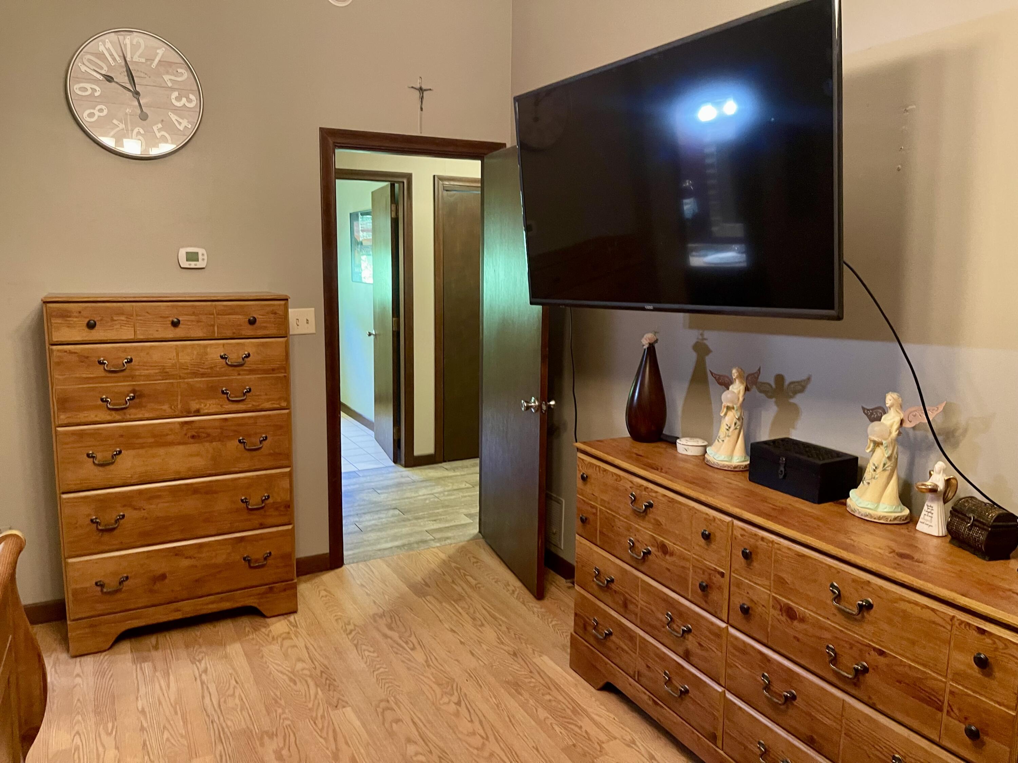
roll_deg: -1.0
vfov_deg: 54.9
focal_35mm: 25
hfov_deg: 69.4
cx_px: 509
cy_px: 382
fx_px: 735
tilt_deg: -8.2
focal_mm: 5.1
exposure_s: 1/30
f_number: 1.6
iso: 500
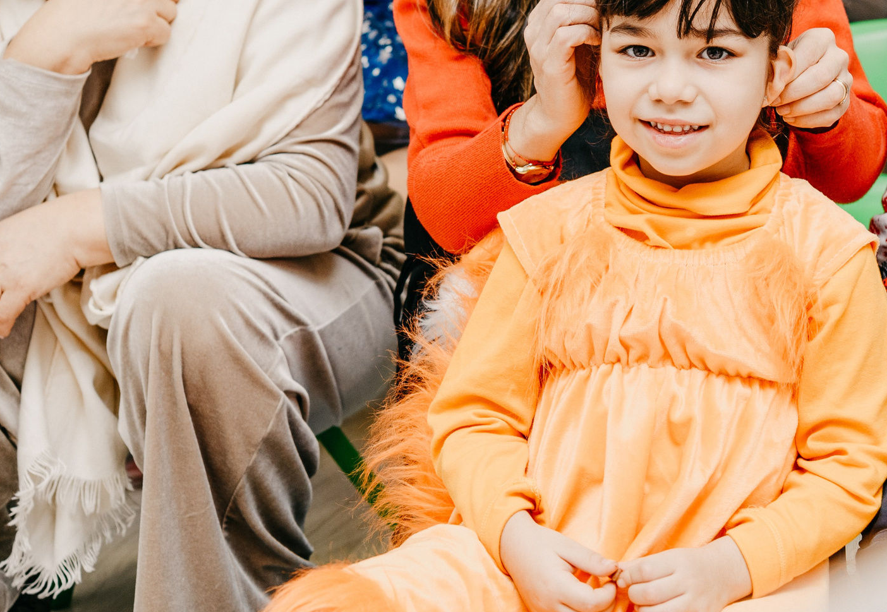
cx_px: 589
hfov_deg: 21.4
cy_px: 156
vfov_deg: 14.8
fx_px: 2341
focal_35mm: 94
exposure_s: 1/160
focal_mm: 48
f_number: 4
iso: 250
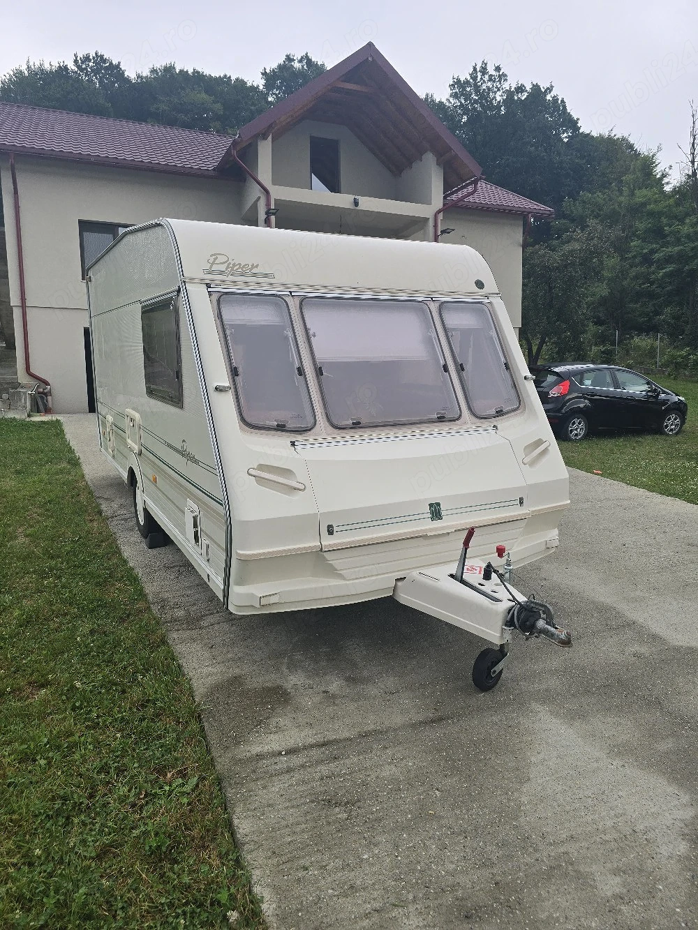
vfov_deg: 73.9
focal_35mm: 23
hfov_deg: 58.9
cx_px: 349
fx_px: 618
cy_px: 465
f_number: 1.7
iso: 25
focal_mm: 6.3
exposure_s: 1/182
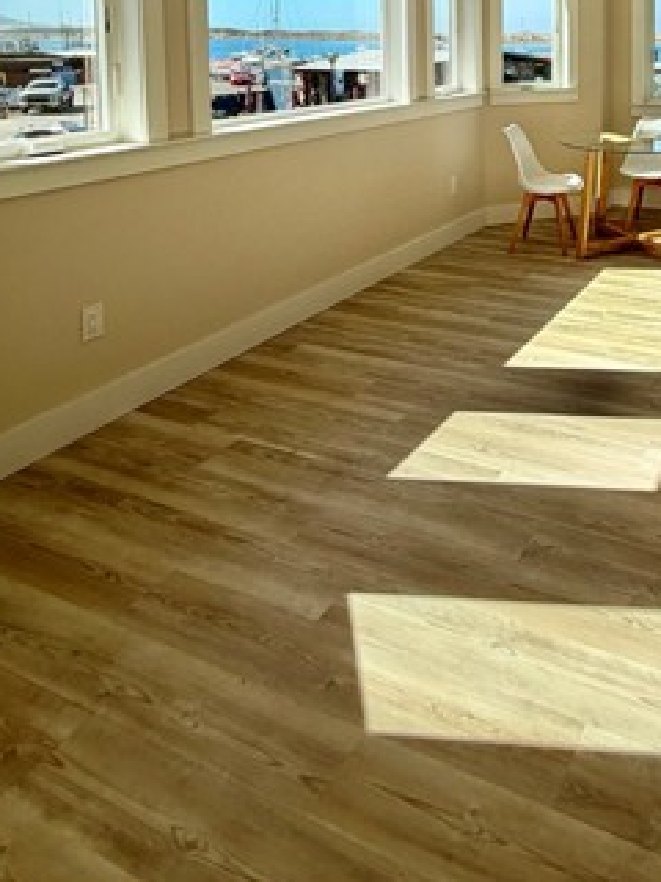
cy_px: 77
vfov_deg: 54.6
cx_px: 584
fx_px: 713
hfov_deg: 45.5
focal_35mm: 28
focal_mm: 2.22
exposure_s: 1/742
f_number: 2.2
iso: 40
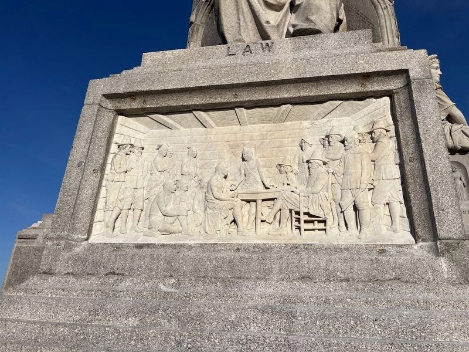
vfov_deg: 53.1
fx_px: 352
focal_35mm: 26
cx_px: 234
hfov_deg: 67.3
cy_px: 176
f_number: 1.6
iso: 50
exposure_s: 1/7874
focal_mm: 5.1
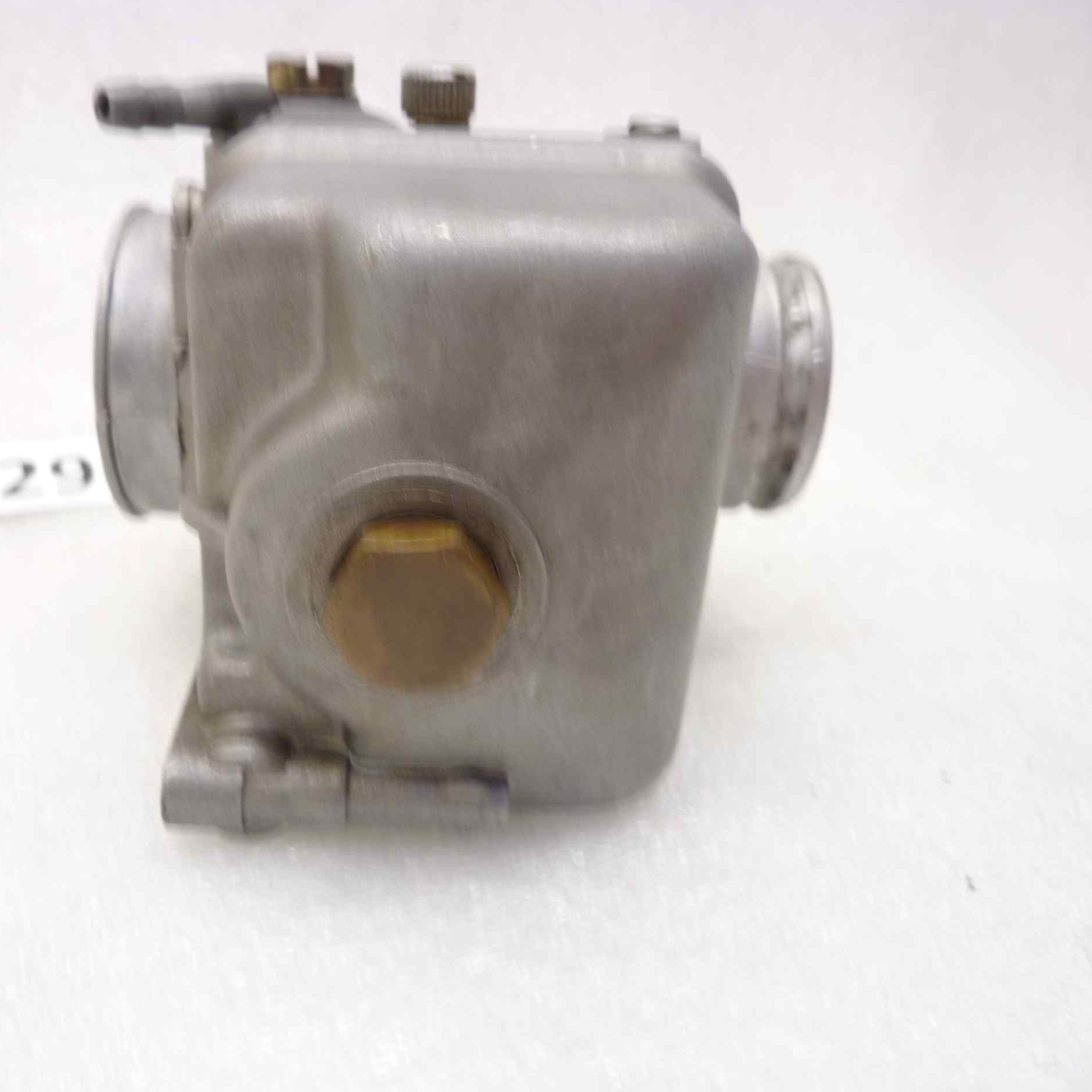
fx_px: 1071
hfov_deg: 53.3
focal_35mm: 30
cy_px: 545
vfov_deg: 54.0
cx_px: 395
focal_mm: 4.1
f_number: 3.3
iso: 80
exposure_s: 1/10
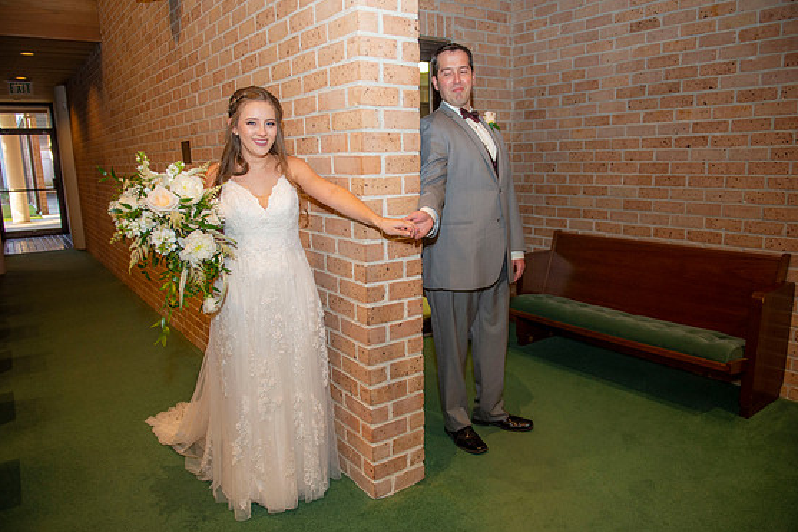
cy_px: 275
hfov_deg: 71.5
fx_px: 554
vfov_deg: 51.2
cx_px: 411
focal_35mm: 25
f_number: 2.8
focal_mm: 24
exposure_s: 1/200
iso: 800
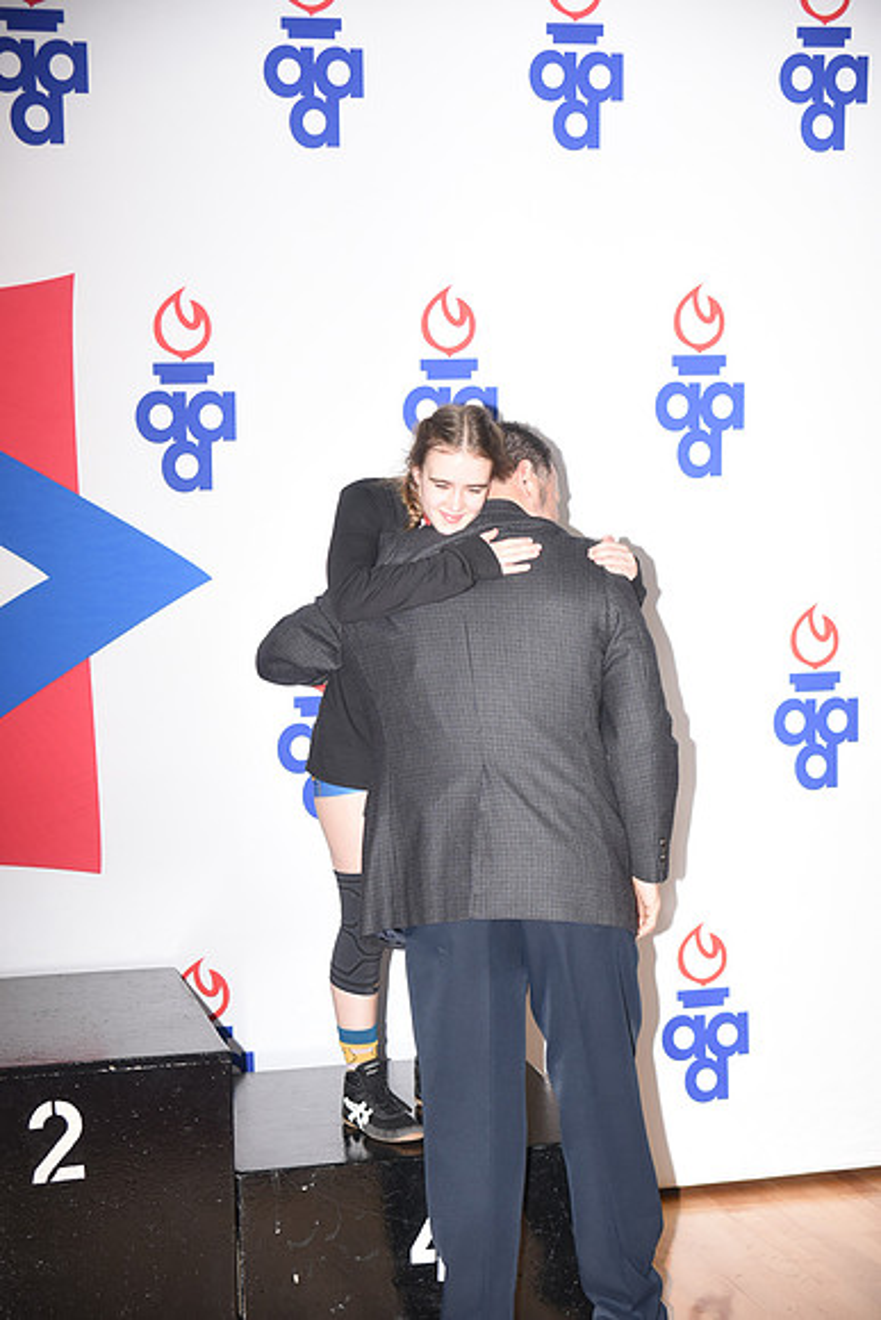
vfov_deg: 31.0
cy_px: 660
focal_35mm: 65
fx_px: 2384
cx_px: 440
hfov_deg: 20.9
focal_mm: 65
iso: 800
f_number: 5
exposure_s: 1/160
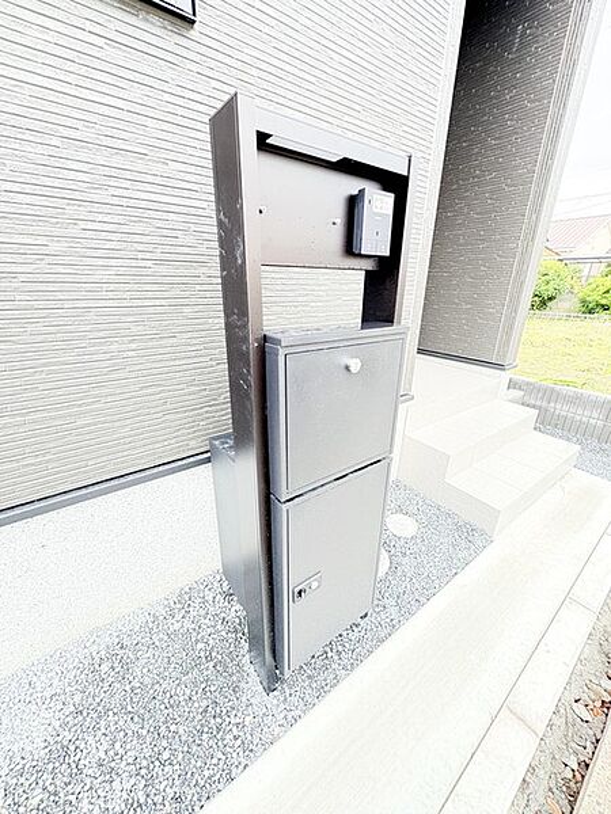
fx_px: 329
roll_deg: -0.2
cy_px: 407
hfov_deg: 85.7
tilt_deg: -20.7
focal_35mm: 14
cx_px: 306
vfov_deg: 102.1
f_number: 2.2
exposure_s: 1/60
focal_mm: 2.22
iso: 250
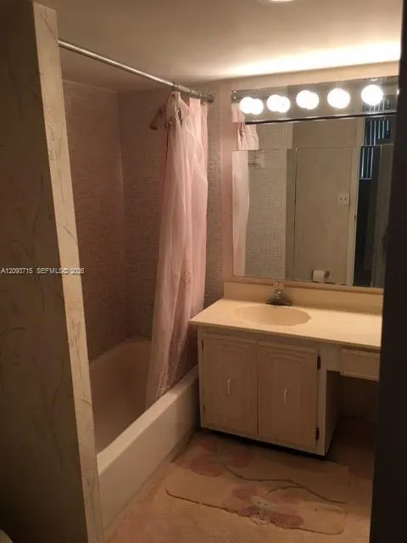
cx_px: 204
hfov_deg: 48.2
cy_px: 272
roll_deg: +0.2
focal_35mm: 29
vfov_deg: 61.7
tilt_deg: -12.0
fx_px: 455
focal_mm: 4.15
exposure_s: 1/30
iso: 50
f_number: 2.2
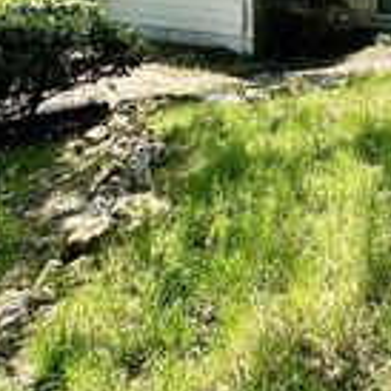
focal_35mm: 45
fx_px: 575
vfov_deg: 31.7
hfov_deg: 34.7
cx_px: 377
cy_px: -73
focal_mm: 2.22
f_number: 2.2
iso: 40
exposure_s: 1/955
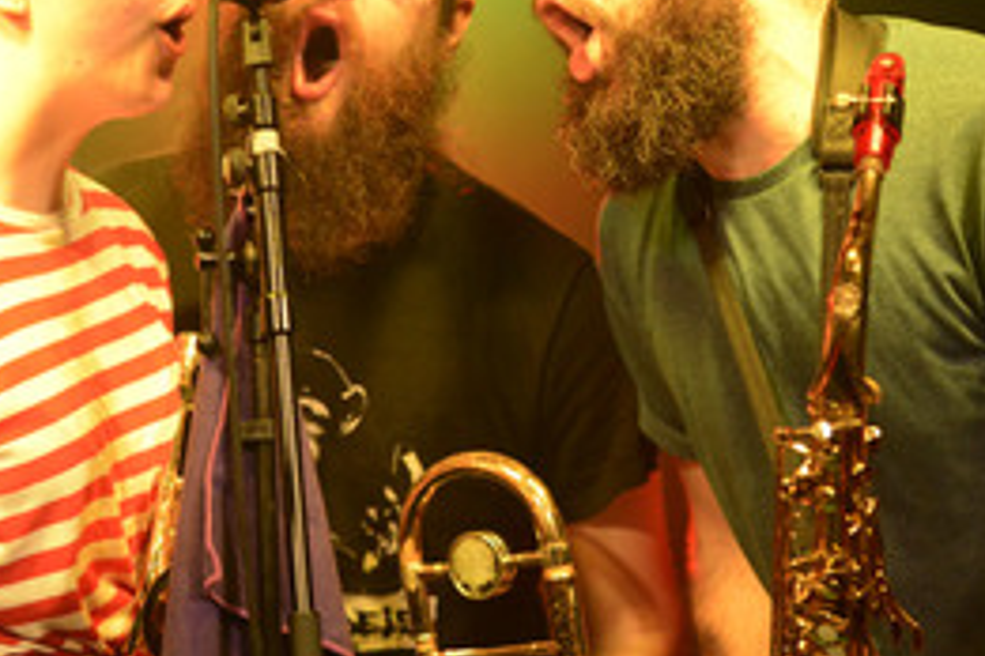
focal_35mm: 121
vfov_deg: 11.3
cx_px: 462
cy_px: 204
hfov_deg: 16.9
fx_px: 3310
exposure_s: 1/320
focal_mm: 70
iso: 6400
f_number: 2.8
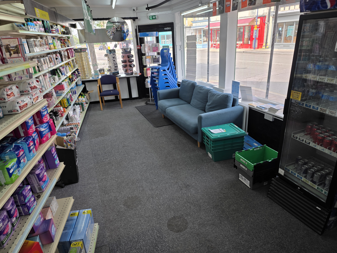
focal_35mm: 23
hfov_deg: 73.9
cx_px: 168
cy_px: 126
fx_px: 224
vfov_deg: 58.9
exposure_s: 1/100
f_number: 1.7
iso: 20
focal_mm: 6.25
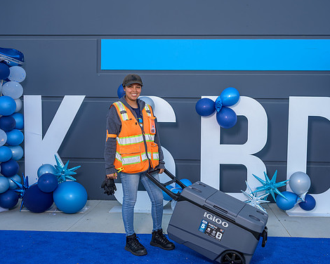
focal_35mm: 37
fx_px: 361
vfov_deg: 40.1
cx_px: 186
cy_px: 134
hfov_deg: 49.0
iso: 100
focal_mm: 31
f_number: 4
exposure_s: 1/200
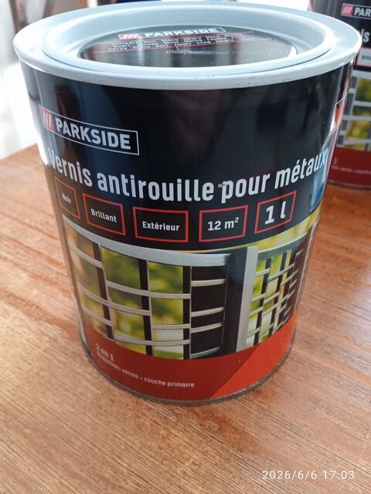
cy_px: 247
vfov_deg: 63.4
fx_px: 400
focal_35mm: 28
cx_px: 186
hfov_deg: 49.7
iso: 455
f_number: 2.2
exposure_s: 1/20
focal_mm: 3.43
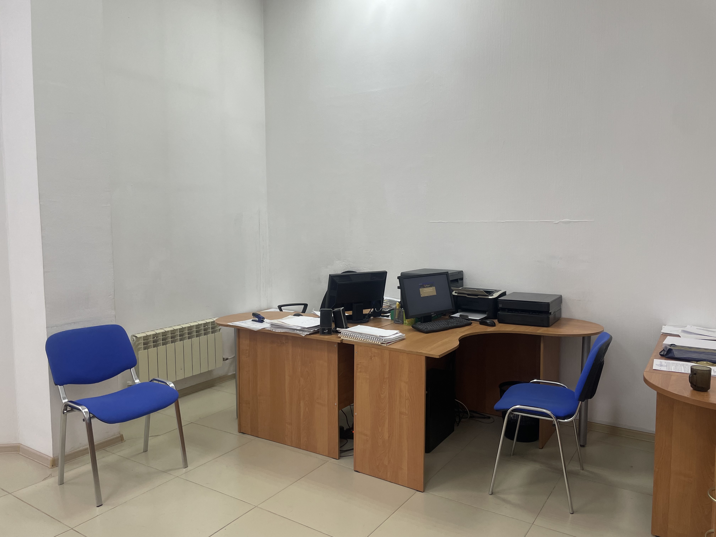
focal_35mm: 26
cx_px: 358
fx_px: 538
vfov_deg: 53.1
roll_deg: +0.3
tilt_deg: -4.2
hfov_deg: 67.3
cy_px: 268
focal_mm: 4.2
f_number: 1.6
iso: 64
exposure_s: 1/100
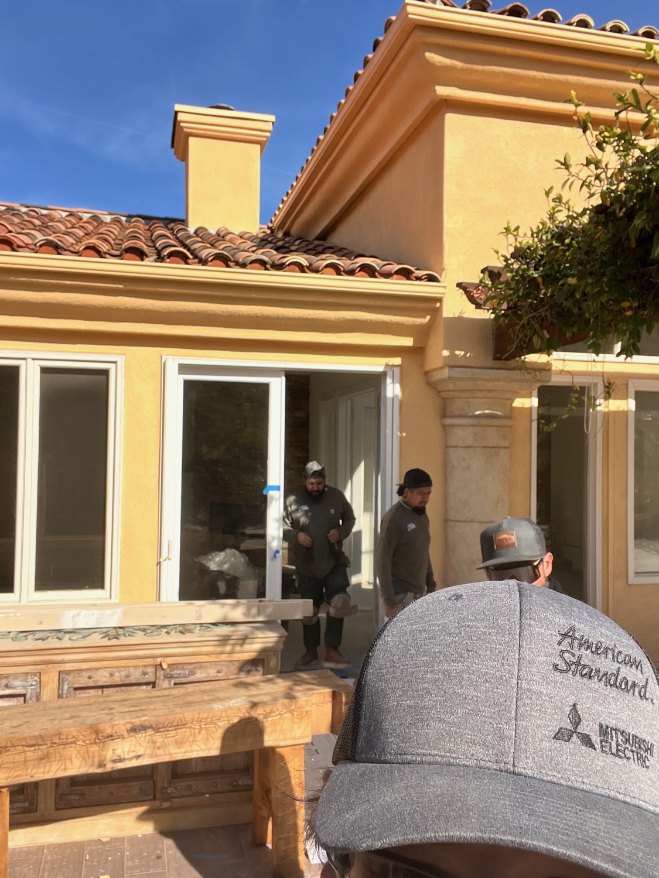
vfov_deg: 60.0
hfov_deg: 46.8
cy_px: 439
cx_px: 330
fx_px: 761
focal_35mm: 30
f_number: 2.2
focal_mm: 2.71
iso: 32
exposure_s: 1/931
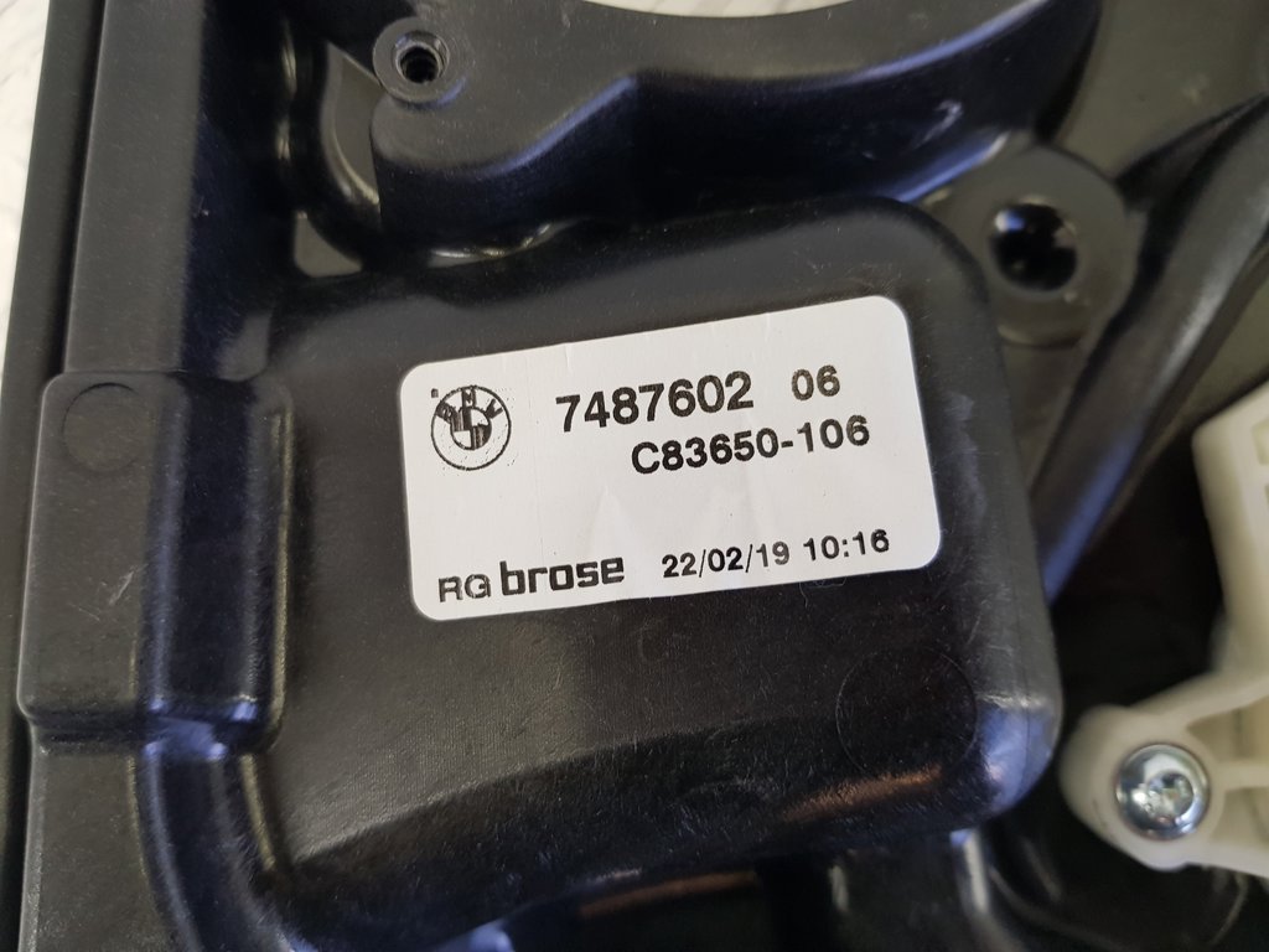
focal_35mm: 26
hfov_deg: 67.3
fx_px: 953
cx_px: 634
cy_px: 476
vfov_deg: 53.1
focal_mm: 4.2
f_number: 1.7
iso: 80
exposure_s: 1/100
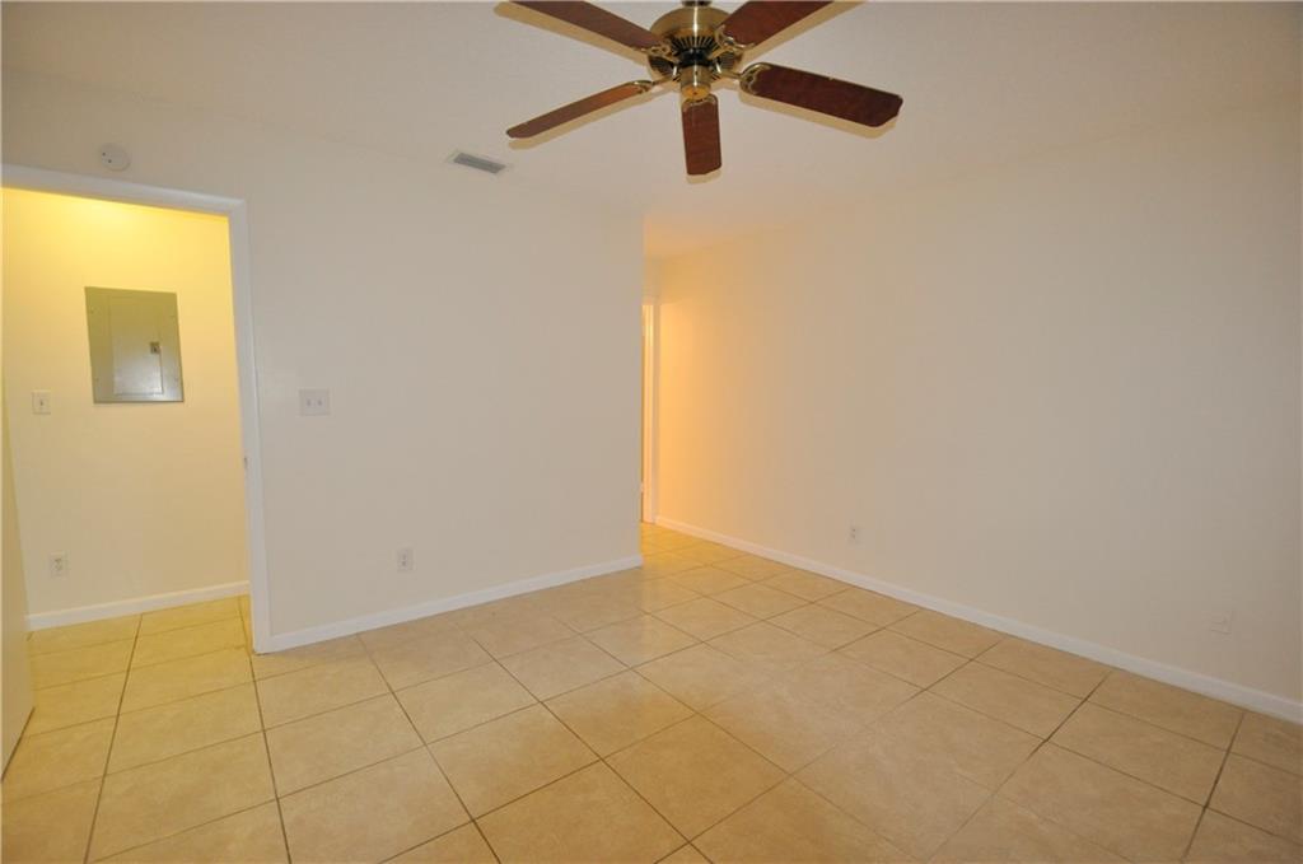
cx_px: 652
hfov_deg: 100.5
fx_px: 542
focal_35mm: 15
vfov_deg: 77.1
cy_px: 432
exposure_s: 1/60
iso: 800
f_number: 3.5
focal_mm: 10
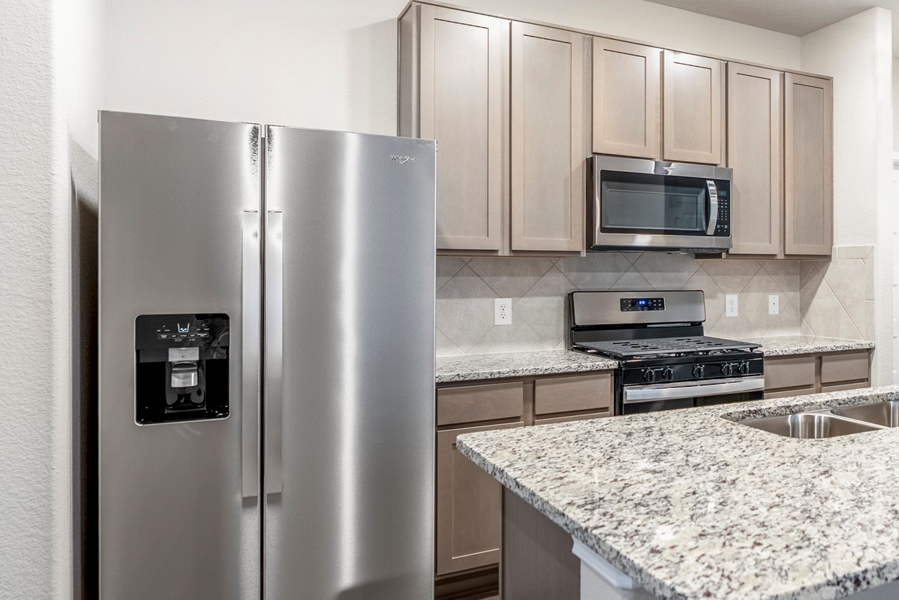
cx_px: 765
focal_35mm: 29
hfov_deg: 57.1
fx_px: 724
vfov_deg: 45.0
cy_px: 303
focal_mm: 16
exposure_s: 1/320
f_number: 4
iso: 1000
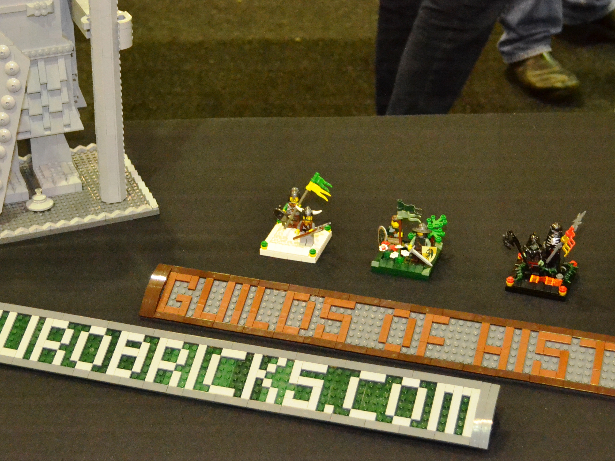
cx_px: 305
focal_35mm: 76
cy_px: 137
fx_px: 1350
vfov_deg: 19.3
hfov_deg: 25.7
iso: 3200
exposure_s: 1/60
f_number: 4.5
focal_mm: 30
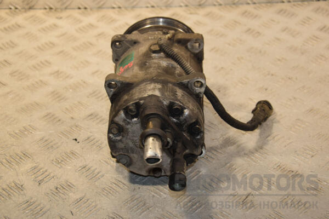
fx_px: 713
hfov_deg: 26.0
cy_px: 110
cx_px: 164
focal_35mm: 78
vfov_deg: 17.5
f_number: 5.6
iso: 800
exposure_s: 1/200
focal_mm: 52
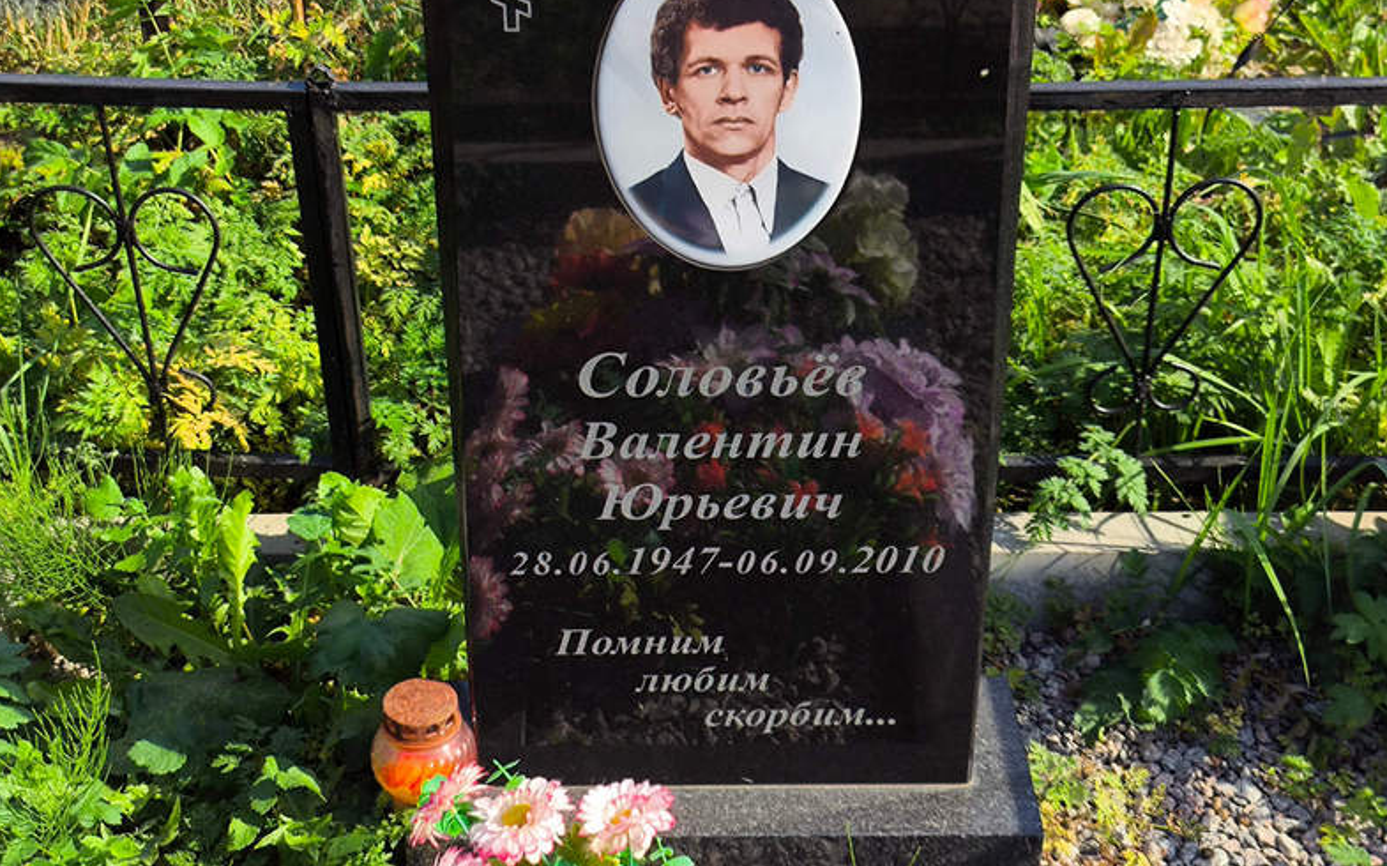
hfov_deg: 37.5
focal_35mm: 54
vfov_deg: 24.0
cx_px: 699
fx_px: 2040
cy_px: 421
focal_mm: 4.71
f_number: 1.7
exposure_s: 1/877
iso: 50
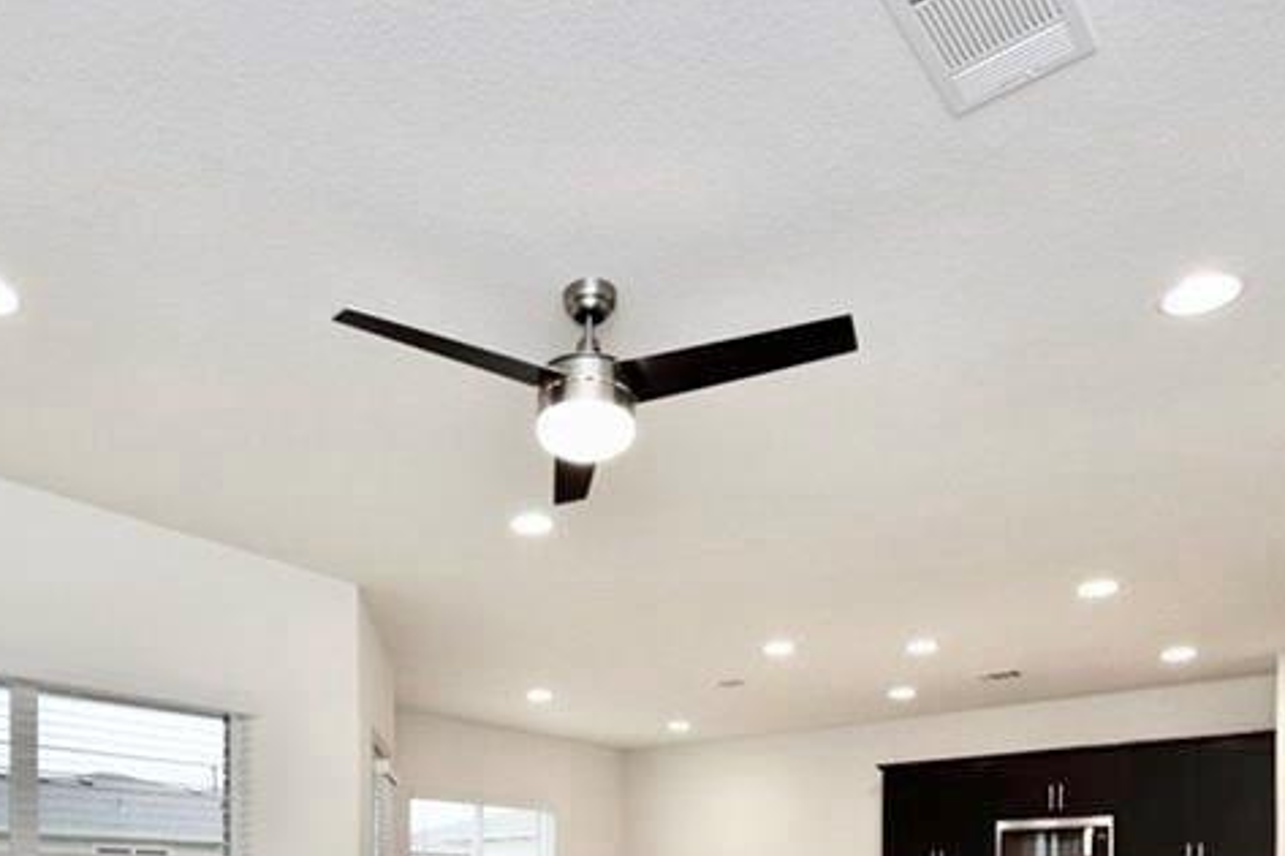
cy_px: 899
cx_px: 527
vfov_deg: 41.4
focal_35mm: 26
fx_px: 928
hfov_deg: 68.9
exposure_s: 1/125
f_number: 5.6
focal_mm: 8
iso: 800
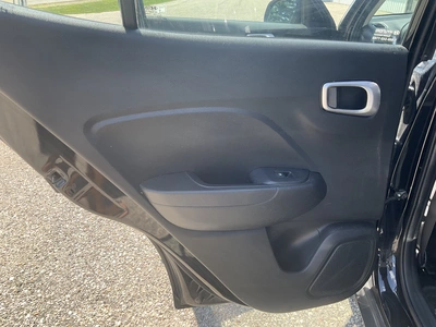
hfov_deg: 61.7
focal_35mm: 29
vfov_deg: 48.2
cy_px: 164
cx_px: 218
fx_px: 365
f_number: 1.8
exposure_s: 1/222
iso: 20
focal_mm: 3
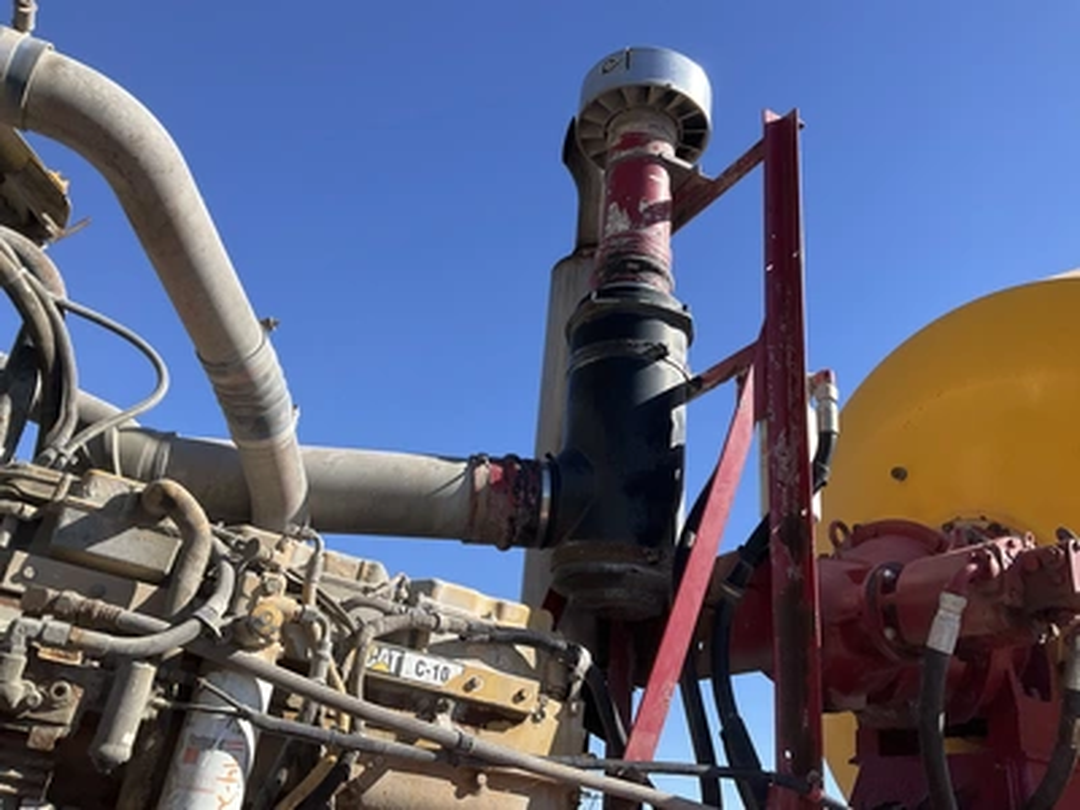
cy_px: 405
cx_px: 540
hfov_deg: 61.7
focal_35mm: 29
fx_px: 905
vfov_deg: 48.2
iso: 25
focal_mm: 3
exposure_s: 1/1098
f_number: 1.8
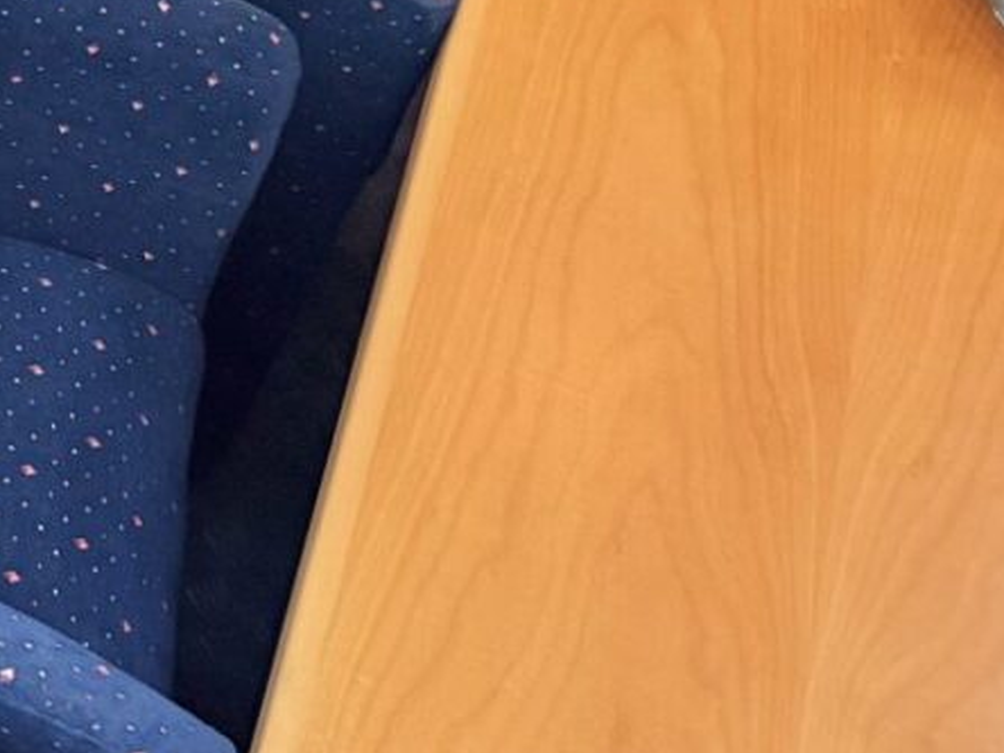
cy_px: -391
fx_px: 3132
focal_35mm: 108
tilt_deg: -41.0
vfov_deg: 12.9
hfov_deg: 15.3
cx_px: -889
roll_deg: -3.2
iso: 500
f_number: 1.78
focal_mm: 6.76
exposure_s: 1/60
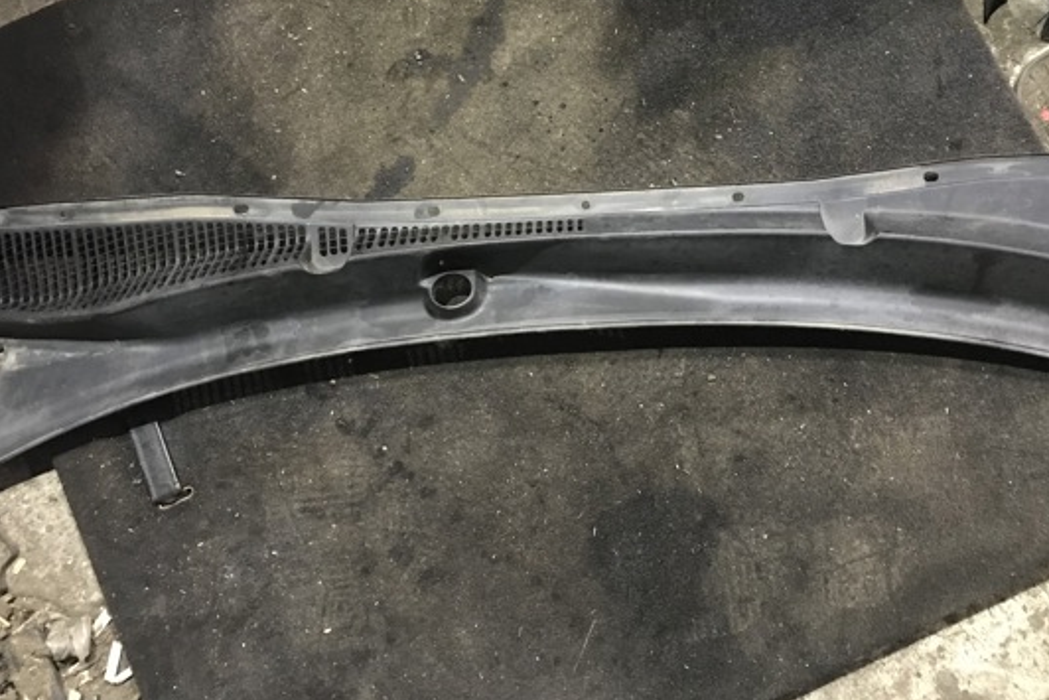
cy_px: 289
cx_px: 580
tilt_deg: -81.9
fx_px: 1020
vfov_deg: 37.8
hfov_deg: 54.3
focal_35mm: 35
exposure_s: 1/5
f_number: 1.8
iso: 80
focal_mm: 3.99
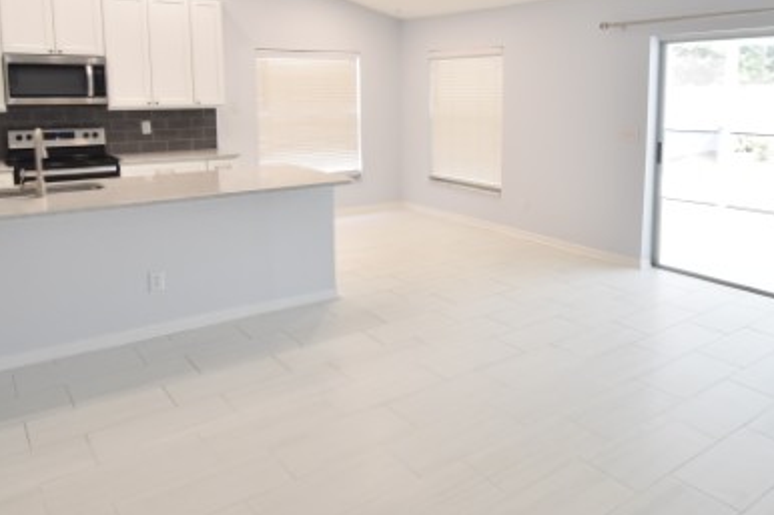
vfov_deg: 45.3
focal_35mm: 28
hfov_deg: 65.0
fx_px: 602
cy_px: 150
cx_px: 457
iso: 800
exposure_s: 1/180
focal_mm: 10
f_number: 3.5
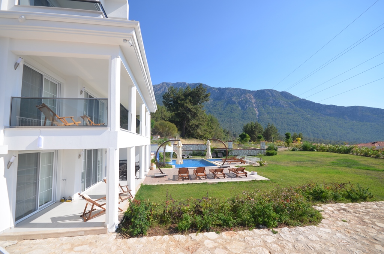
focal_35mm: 16
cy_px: 127
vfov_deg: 71.8
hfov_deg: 95.1
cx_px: 192
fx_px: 176
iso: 110
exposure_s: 1/250
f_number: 8
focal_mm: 11
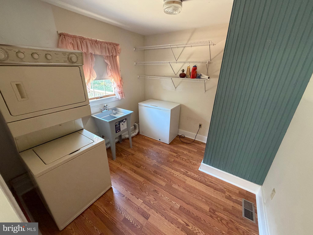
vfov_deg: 85.7
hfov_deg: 102.1
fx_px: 127
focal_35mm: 14
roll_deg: -1.4
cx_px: 156
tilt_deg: -22.3
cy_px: 118
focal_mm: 2.22
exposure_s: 1/60
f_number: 2.2
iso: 400
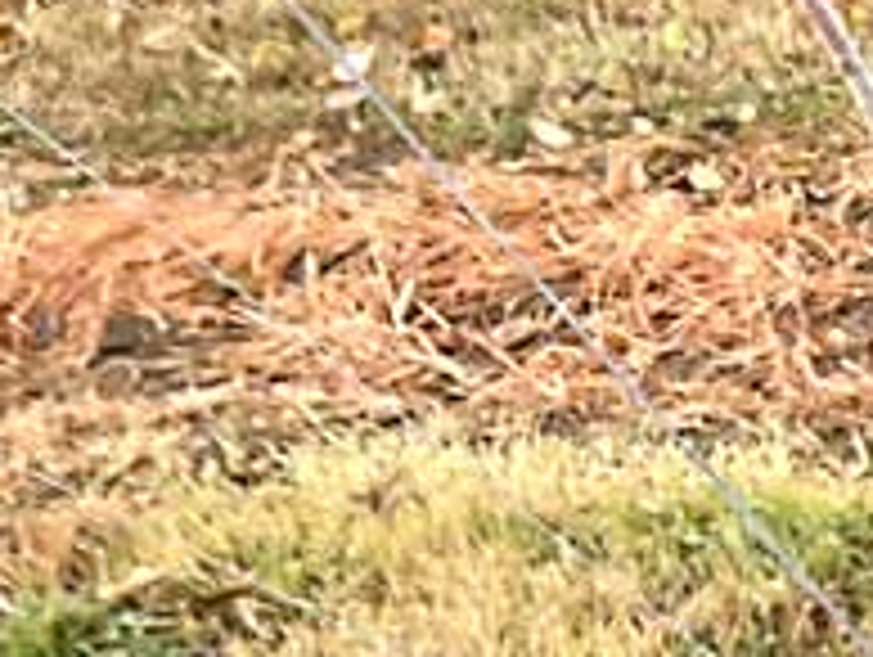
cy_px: 1516
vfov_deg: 9.9
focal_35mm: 134
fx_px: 3384
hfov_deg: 11.6
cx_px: 2214
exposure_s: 1/791
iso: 50
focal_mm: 5.7
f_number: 1.5
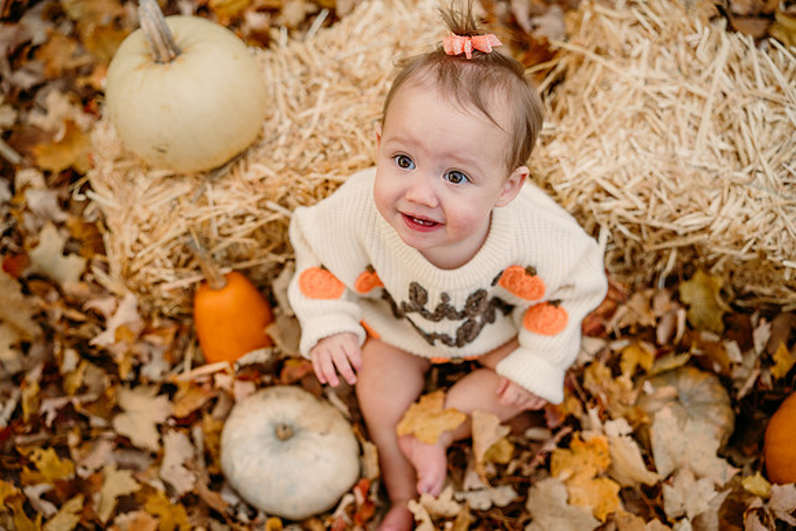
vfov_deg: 37.9
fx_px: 774
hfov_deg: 54.4
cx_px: 398
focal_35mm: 35
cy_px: 266
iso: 250
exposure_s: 1/400
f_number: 2.2
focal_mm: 35
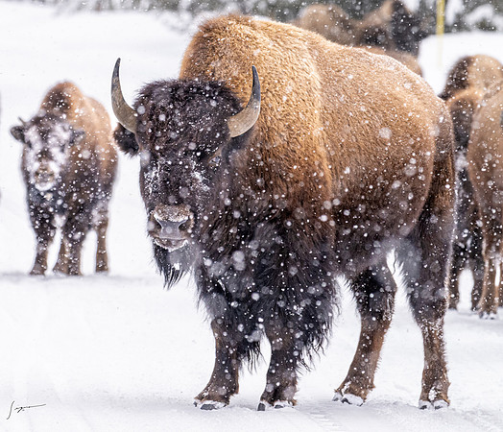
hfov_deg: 2.8
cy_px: 137
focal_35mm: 679
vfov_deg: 2.4
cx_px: 82
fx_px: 10400
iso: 1250
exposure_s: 1/400
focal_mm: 400
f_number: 9
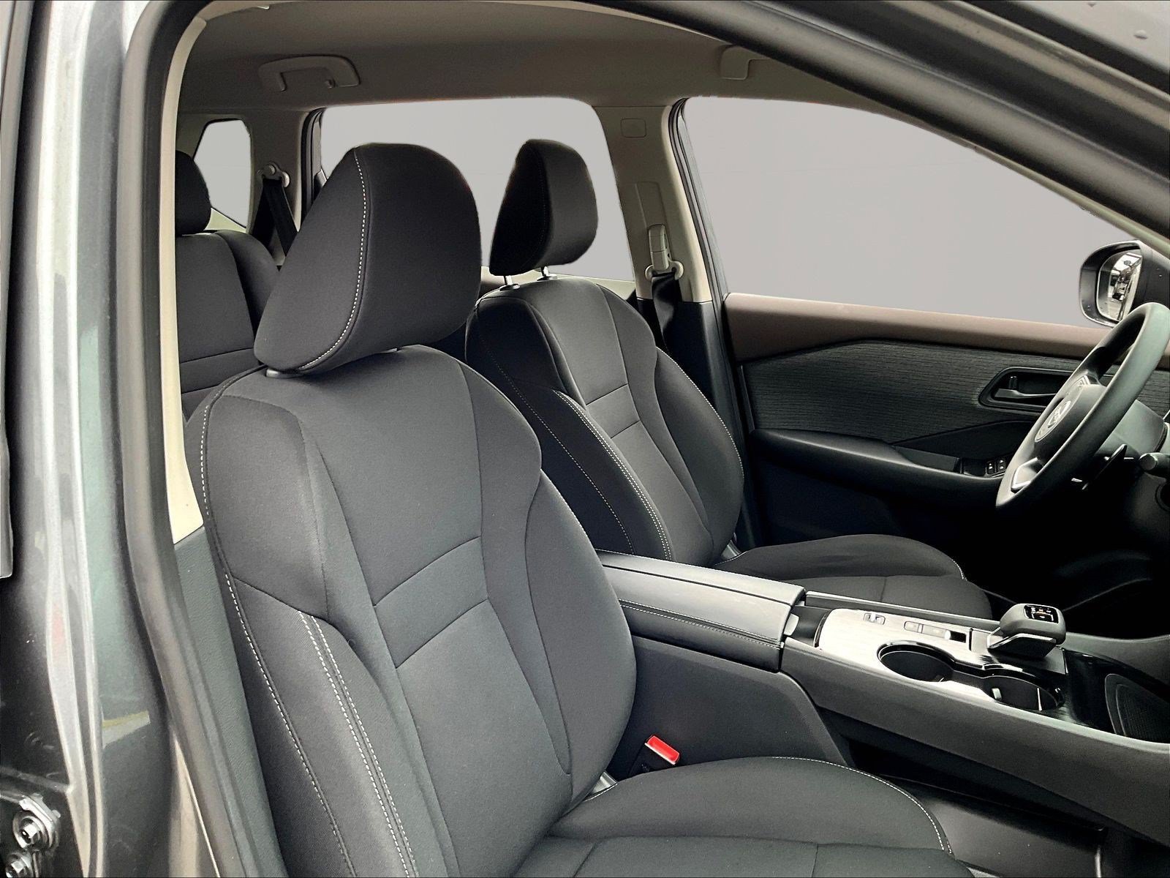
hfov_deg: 61.7
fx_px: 980
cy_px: 439
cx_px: 585
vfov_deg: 48.2
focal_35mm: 29
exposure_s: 1/122
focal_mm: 3
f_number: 1.8
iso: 64
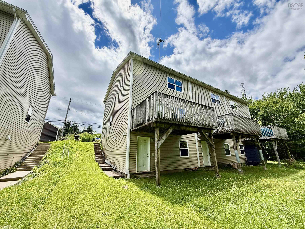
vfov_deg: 85.7
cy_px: 114
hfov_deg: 102.1
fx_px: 123
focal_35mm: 14
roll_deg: -0.4
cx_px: 152
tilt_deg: +17.5
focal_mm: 2.22
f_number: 2.2
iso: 50
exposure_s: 1/1534
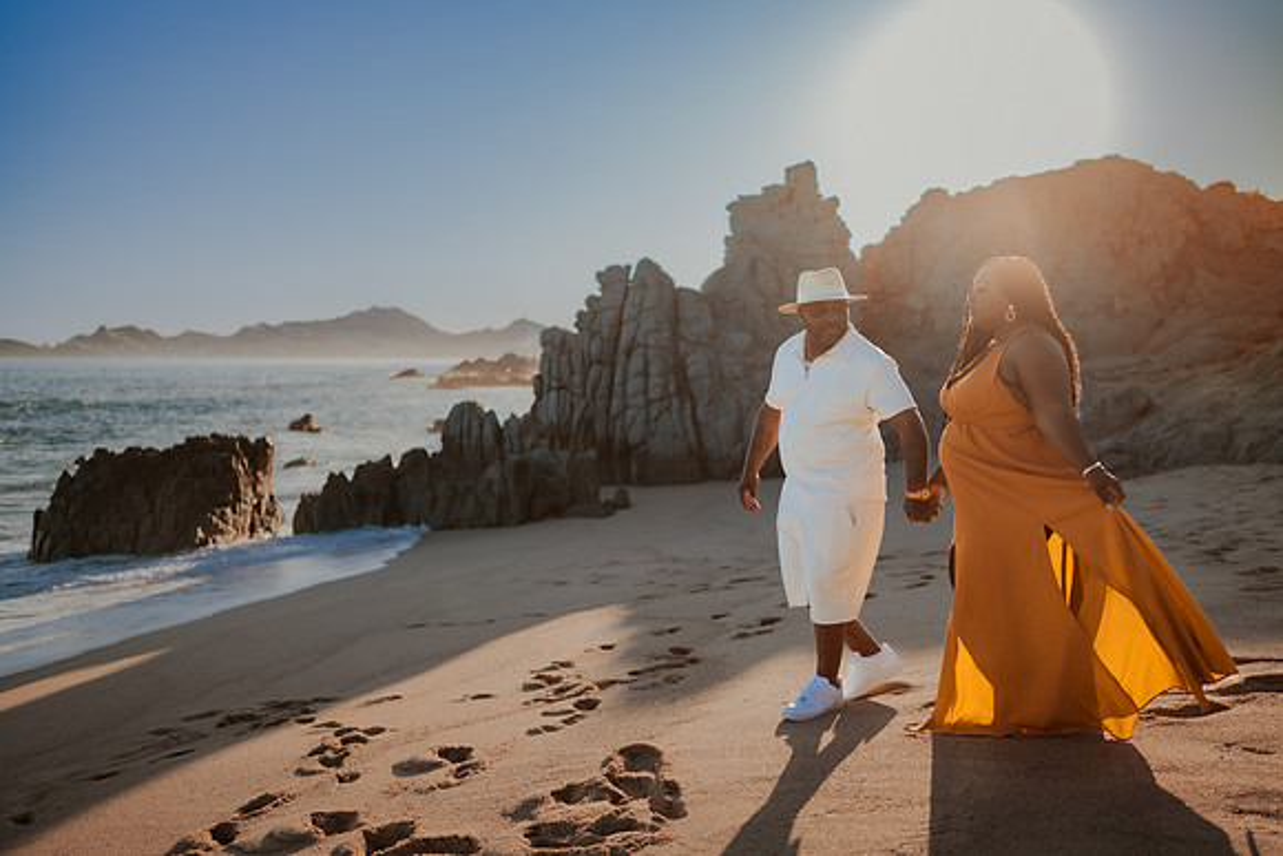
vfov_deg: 37.9
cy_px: 428
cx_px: 642
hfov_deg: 54.4
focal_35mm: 35
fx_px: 1248
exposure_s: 1/4000
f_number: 1.8
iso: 100
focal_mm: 35
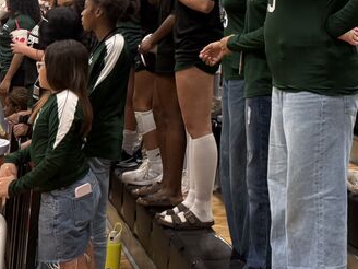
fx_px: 776
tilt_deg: +8.1
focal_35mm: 75
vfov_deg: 17.9
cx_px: 397
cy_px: -113
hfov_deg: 24.2
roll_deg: -2.7
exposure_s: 1/60
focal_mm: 6.76
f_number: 1.78
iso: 160
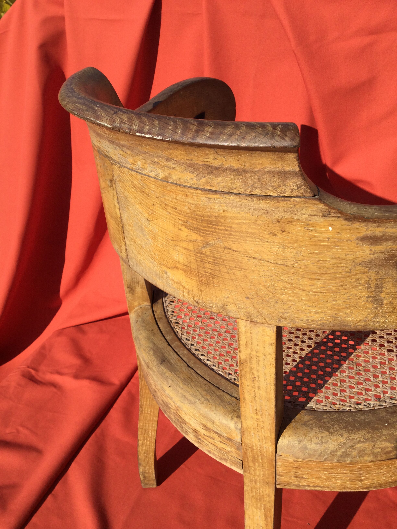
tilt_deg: -31.2
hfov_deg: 45.4
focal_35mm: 31
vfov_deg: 58.4
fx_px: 474
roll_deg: +3.1
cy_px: 264
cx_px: 198
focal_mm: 3.3
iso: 25
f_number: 2.4
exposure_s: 1/981
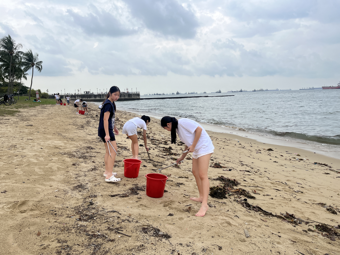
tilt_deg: -6.4
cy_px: 128
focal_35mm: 26
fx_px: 255
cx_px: 170
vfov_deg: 53.1
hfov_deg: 67.3
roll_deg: +1.1
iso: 50
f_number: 1.6
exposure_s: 1/2222
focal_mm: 5.1
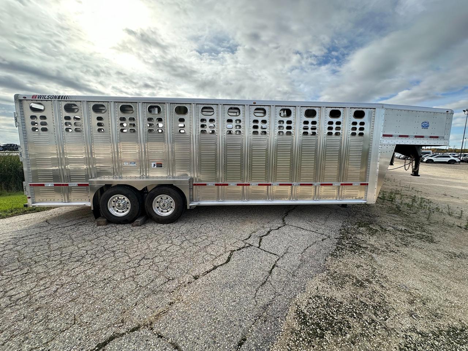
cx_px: 234
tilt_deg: -7.2
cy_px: 176
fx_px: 189
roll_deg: -0.4
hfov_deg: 102.1
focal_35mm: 14
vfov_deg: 85.7
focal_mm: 2.22
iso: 40
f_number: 2.2
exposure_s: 1/988
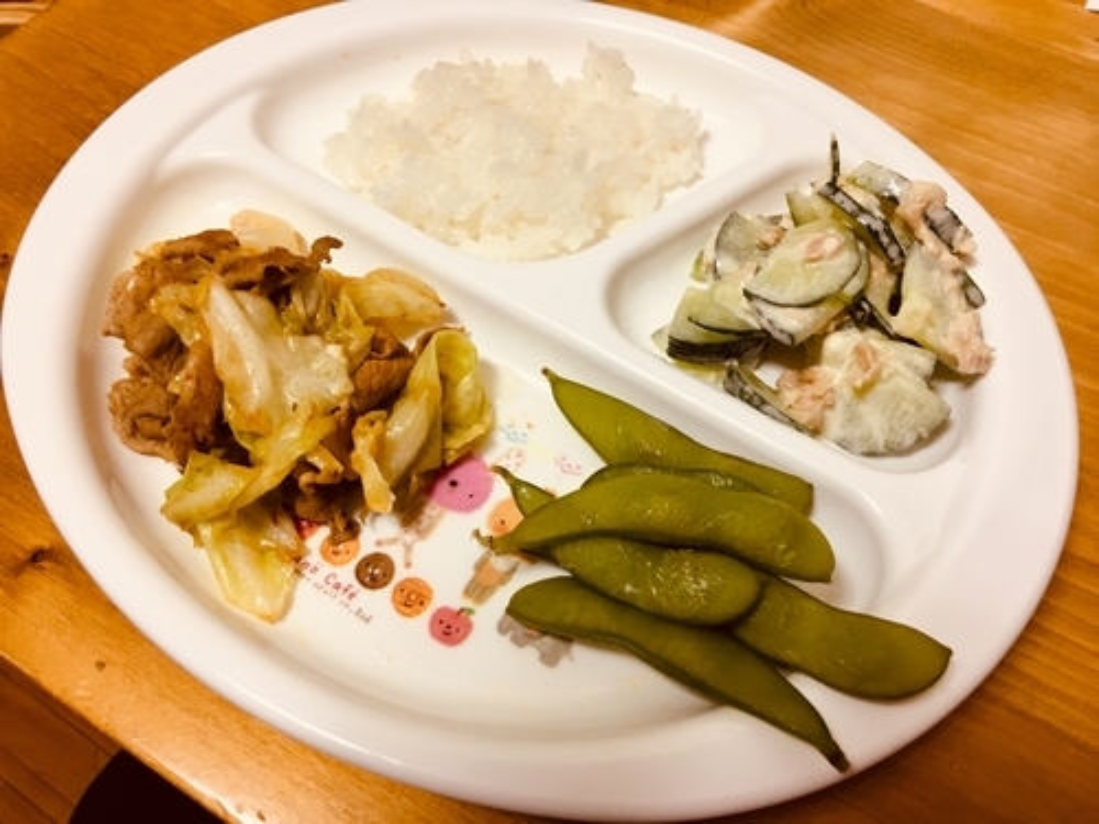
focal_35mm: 29
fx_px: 921
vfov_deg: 48.2
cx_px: 550
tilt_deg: -58.3
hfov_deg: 61.7
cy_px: 412
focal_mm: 4.15
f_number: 2.2
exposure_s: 1/33
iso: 125
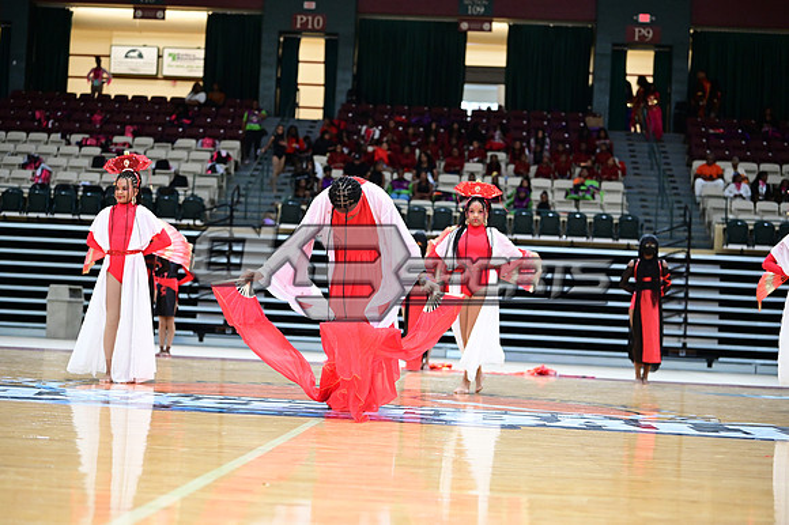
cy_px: 262
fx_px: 1533
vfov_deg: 19.4
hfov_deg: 28.9
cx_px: 394
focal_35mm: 70
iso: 6400
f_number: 3.2
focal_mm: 70
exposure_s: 1/1000
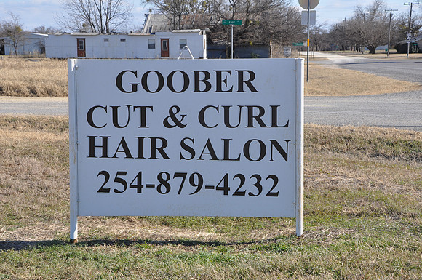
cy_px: 140
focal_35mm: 78
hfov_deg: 26.0
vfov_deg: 17.4
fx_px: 913
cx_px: 211
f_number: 11
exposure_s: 1/125
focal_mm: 52
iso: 200
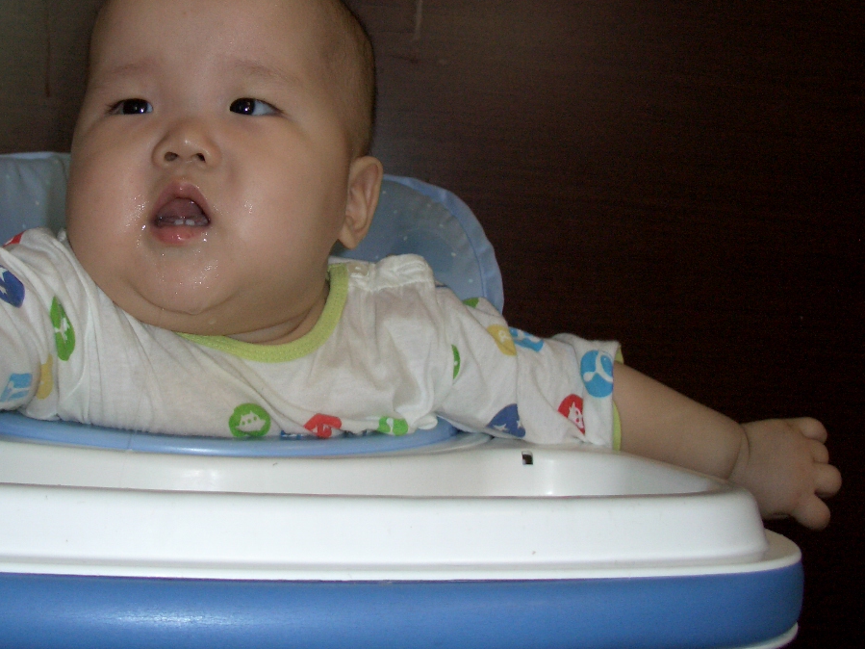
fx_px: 1174
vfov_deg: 30.6
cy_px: 207
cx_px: 281
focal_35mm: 47
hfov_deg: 39.9
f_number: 2.8
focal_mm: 7.1
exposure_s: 1/60
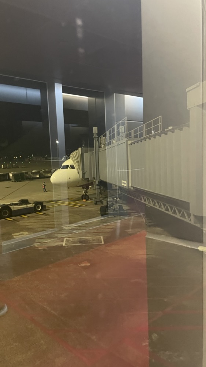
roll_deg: +3.5
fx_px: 282
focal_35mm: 29
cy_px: 186
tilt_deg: -8.4
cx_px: 94
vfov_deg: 66.1
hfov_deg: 40.1
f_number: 1.6
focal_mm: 4.2
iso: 640
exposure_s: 1/30
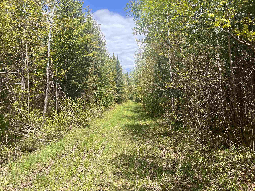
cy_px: 96
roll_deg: +3.0
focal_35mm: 26
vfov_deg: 53.1
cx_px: 128
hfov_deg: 67.3
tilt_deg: +2.4
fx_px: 192
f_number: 1.6
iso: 50
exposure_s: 1/1517
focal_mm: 5.1
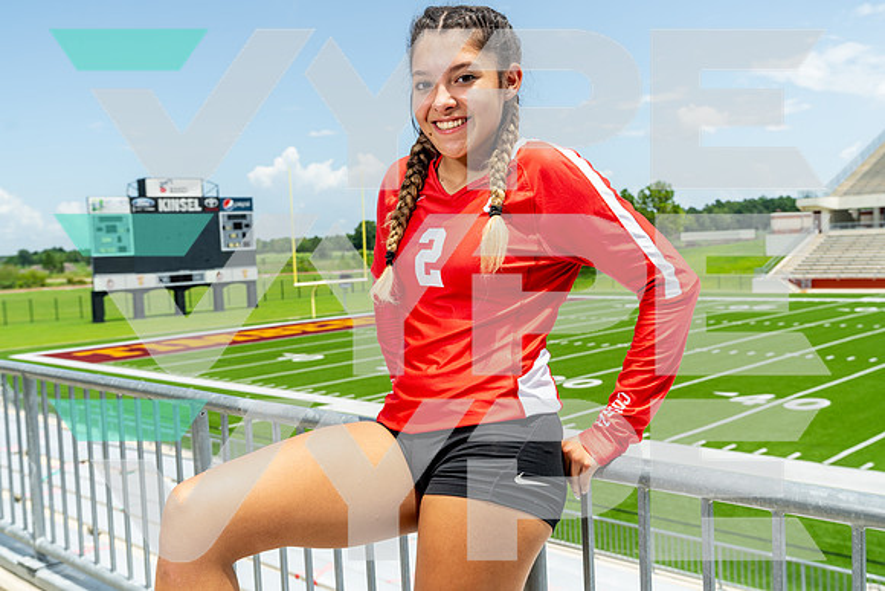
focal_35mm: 37
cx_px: 442
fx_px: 910
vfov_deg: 36.0
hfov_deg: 51.9
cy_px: 296
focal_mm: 37
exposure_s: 1/125
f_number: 8
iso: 100
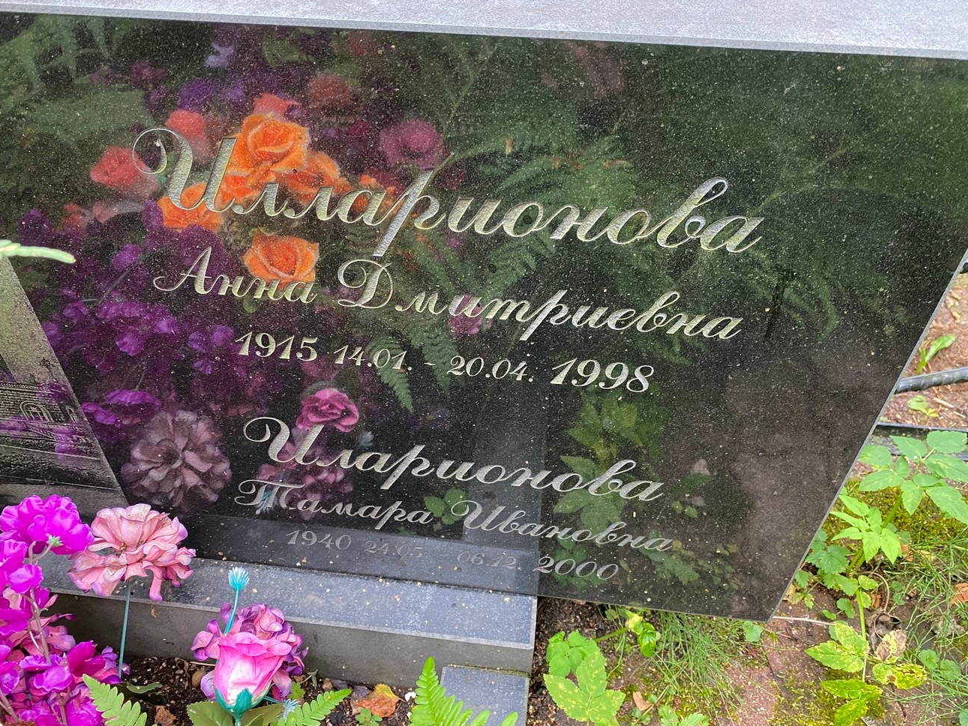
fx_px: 811
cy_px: 362
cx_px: 461
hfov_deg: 61.6
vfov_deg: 48.2
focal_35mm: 29
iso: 200
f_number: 1.8
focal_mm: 4.25
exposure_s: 1/60
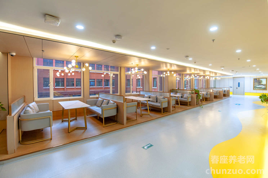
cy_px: 89
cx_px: 134
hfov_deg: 104.3
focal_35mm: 14
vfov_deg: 81.1
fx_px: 104
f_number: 3.5
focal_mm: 14
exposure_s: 1/100
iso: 200
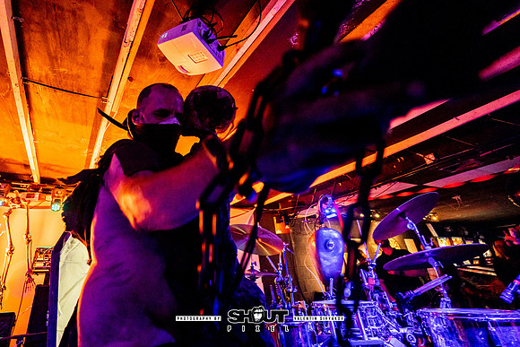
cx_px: 199
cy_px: 133
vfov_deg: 68.7
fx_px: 249
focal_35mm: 17
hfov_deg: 90.8
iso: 2500
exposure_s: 1/160
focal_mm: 14
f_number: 2.8
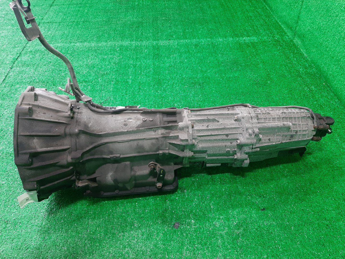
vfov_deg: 53.1
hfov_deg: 67.3
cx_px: 172
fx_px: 259
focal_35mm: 26
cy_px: 130
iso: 148
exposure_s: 1/50
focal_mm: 3.93
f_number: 1.7
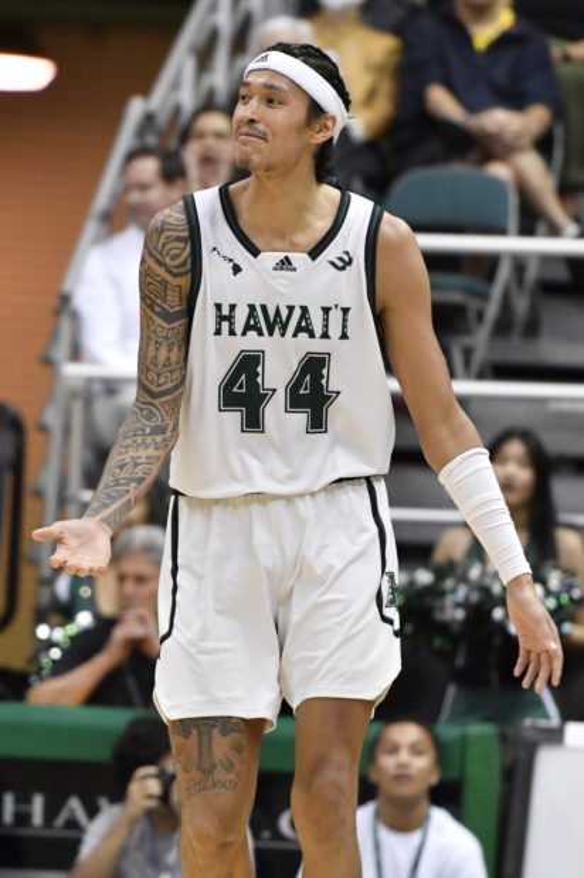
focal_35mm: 300
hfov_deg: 4.6
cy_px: 439
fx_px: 7316
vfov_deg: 6.9
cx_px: 292
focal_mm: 200
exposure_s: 1/800
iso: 2500
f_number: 2.8
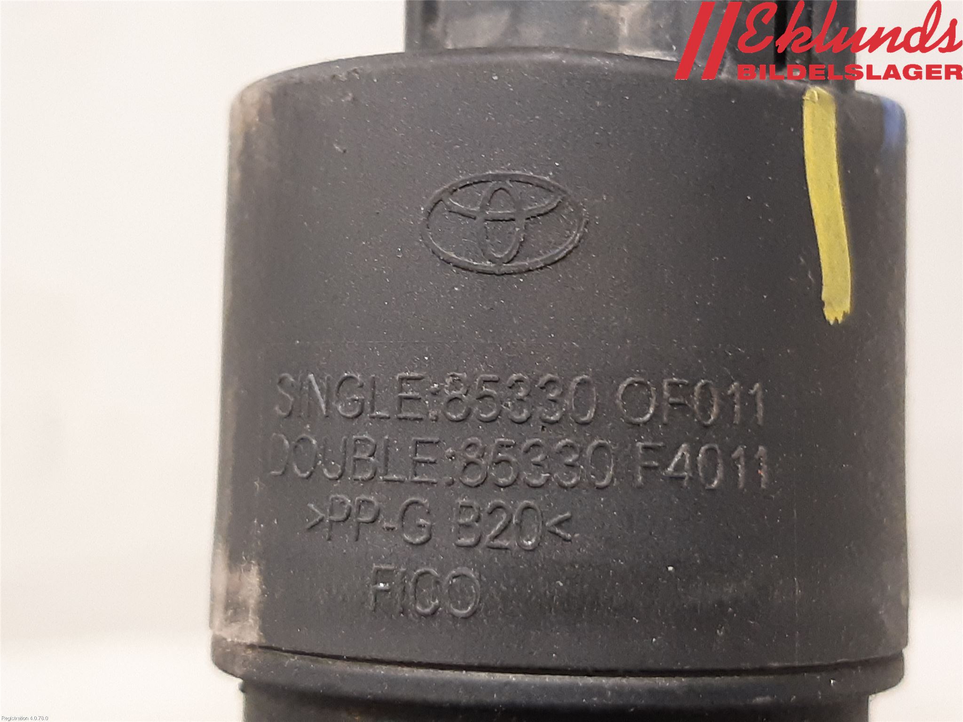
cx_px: 482
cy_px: 361
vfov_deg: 53.1
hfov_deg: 67.3
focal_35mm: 26
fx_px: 723
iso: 250
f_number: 1.7
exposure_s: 1/25
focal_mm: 3.93
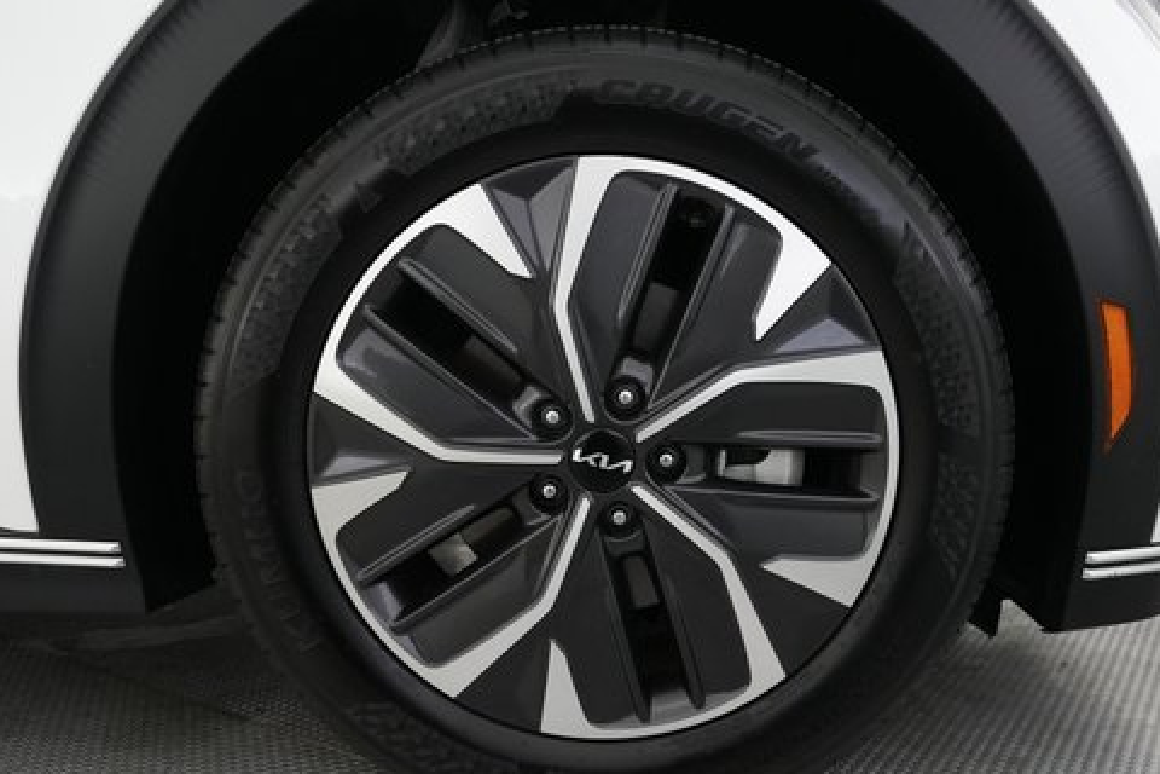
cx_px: 609
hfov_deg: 58.7
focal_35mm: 32
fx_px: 1031
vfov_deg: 41.0
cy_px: 457
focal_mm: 24
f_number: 2.8
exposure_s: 1/160
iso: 4000
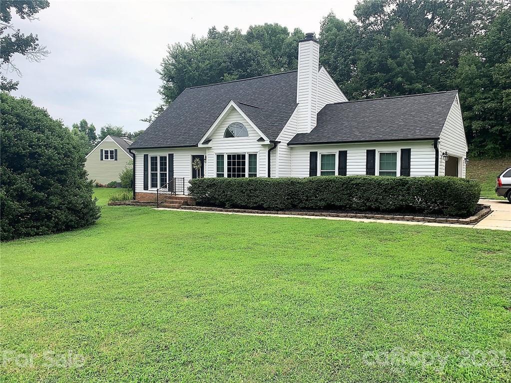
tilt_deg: -3.2
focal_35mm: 26
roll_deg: -1.4
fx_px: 384
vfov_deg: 53.1
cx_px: 256
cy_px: 192
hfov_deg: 67.3
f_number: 1.8
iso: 25
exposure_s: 1/945
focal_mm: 4.25
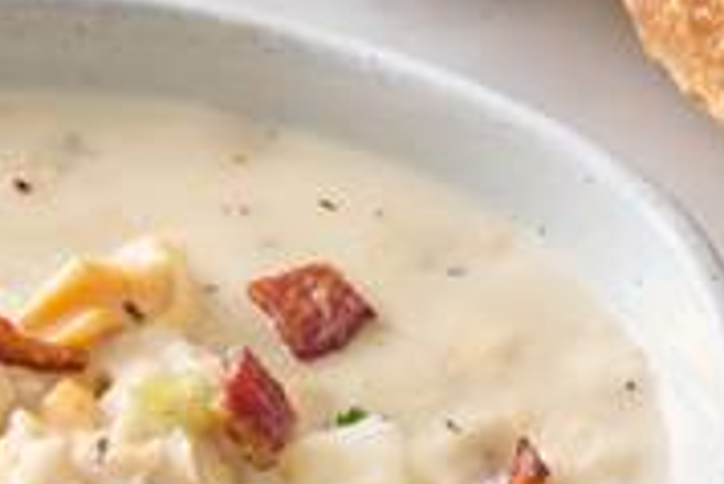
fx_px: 7829
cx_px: 358
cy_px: 329
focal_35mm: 389
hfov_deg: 5.3
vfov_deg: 3.5
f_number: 14
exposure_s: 1/200
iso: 500
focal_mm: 105
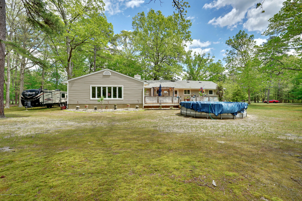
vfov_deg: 73.7
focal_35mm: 16
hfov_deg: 96.7
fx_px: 134
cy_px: 100
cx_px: 151
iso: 200
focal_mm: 16
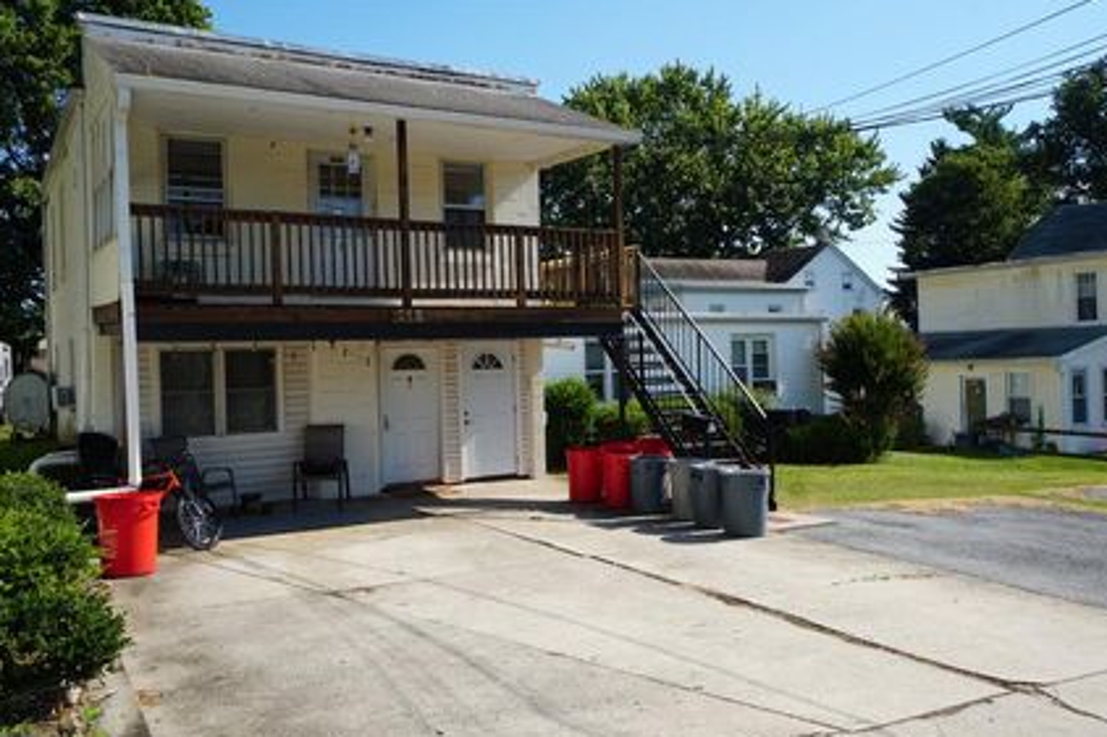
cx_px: 564
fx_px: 984
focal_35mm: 32
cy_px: 348
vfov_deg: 41.1
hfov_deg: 58.7
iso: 100
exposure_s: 1/125
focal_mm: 18
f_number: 11
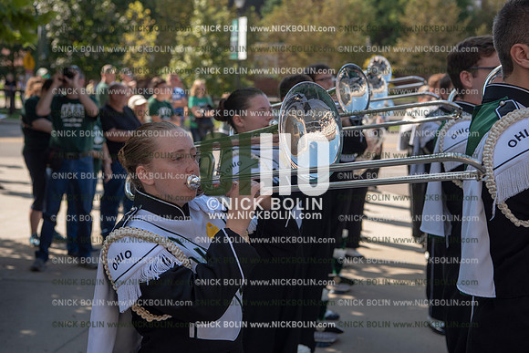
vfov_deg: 23.4
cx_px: 264
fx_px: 852
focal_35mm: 58
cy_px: 176
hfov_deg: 34.5
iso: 400
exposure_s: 1/1250
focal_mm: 58
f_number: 5
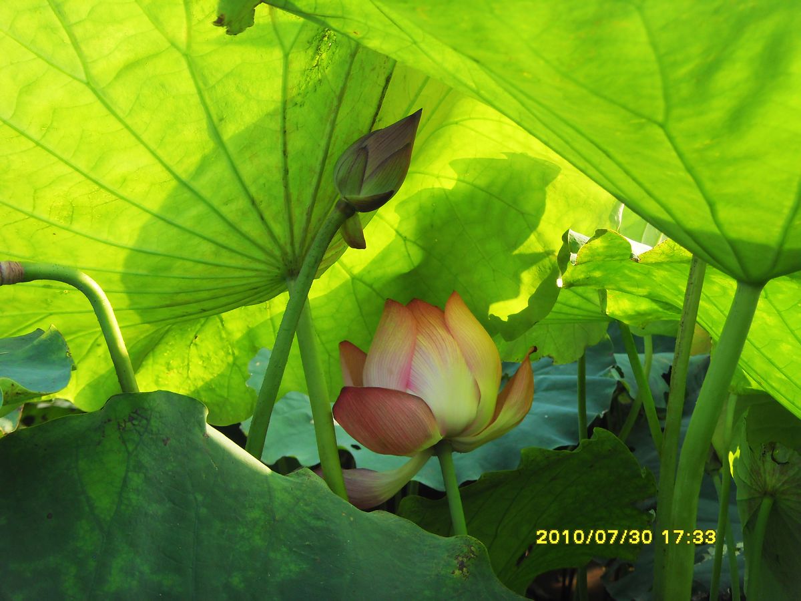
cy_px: 300
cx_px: 400
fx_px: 1388
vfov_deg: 24.4
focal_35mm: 60
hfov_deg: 32.2
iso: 100
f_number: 3.8
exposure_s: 1/125
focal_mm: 10.2
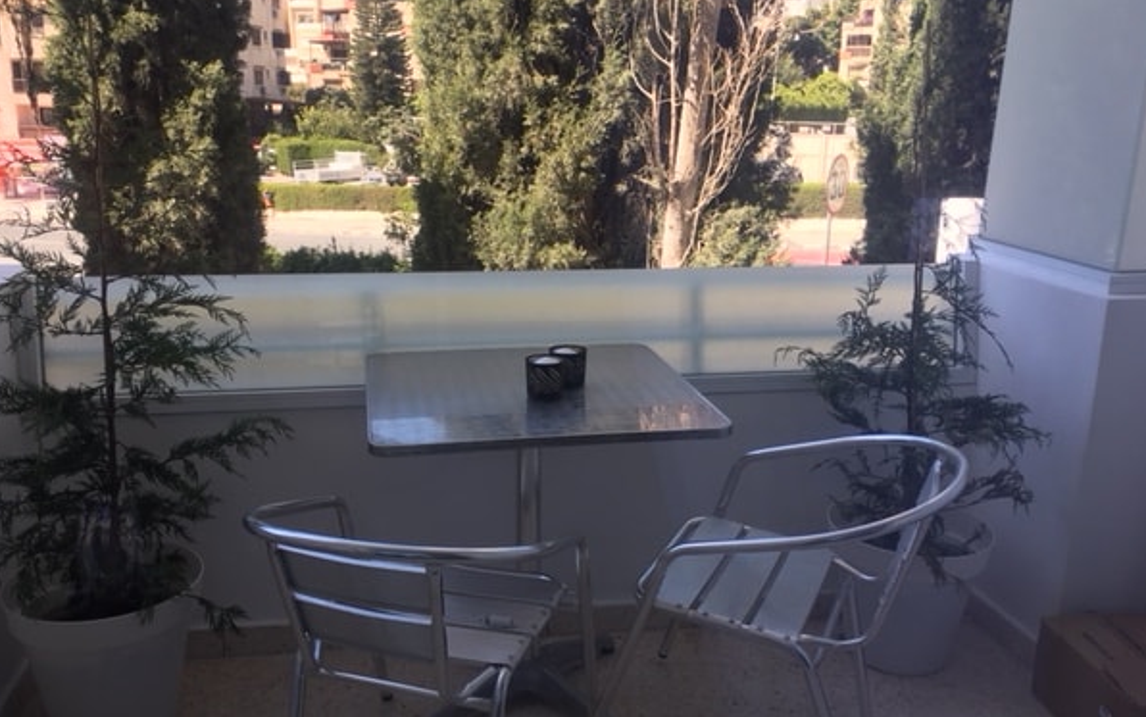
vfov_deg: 38.3
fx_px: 1031
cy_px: 383
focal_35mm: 33
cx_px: 544
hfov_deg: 58.1
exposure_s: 1/199
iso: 25
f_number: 2.2
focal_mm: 4.15
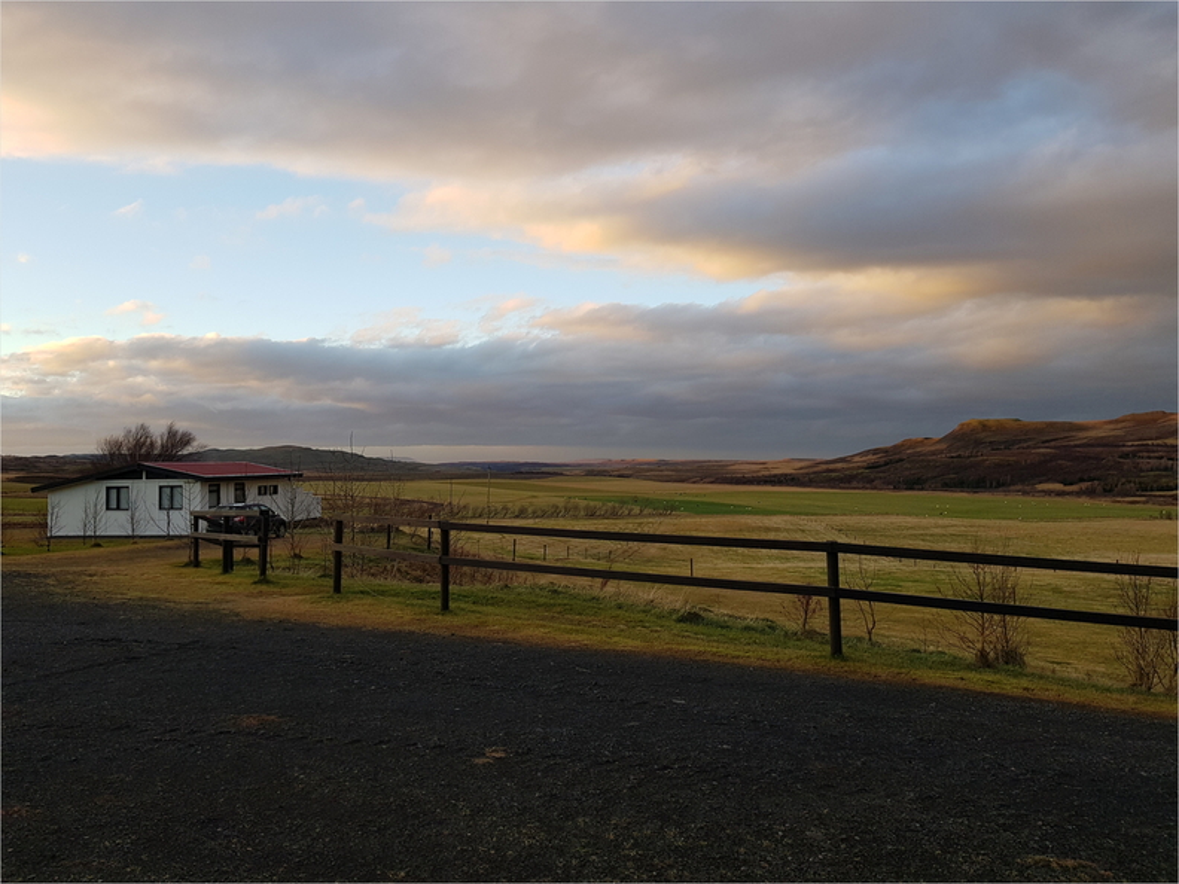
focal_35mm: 26
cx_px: 590
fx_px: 886
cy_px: 442
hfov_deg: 67.3
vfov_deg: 53.1
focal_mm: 4.2
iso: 40
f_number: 1.7
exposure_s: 1/306
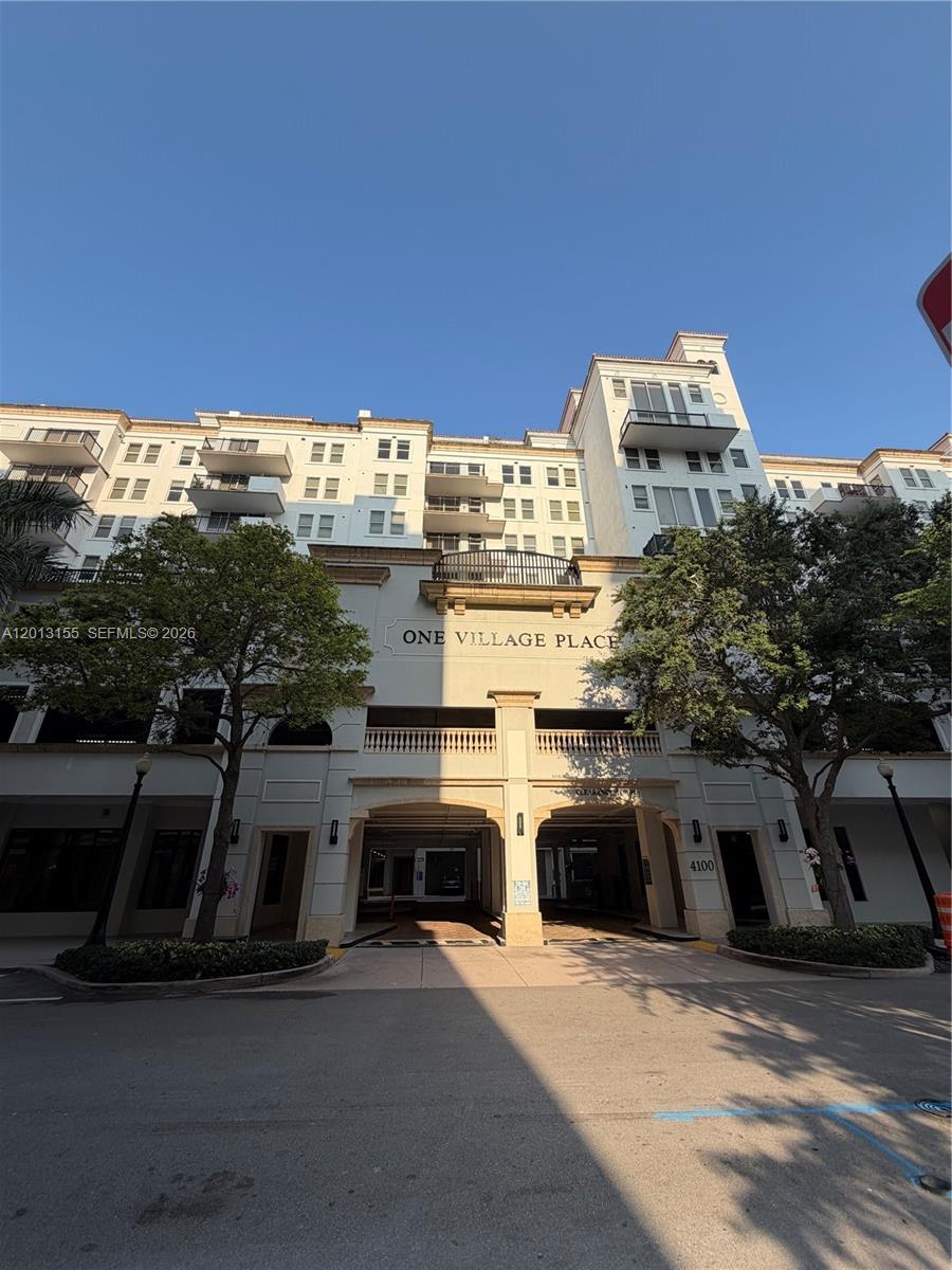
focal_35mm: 14
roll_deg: +0.9
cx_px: 476
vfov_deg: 102.1
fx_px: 513
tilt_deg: +25.7
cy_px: 635
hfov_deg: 85.7
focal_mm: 2.22
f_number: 2.2
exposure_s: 1/770
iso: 40
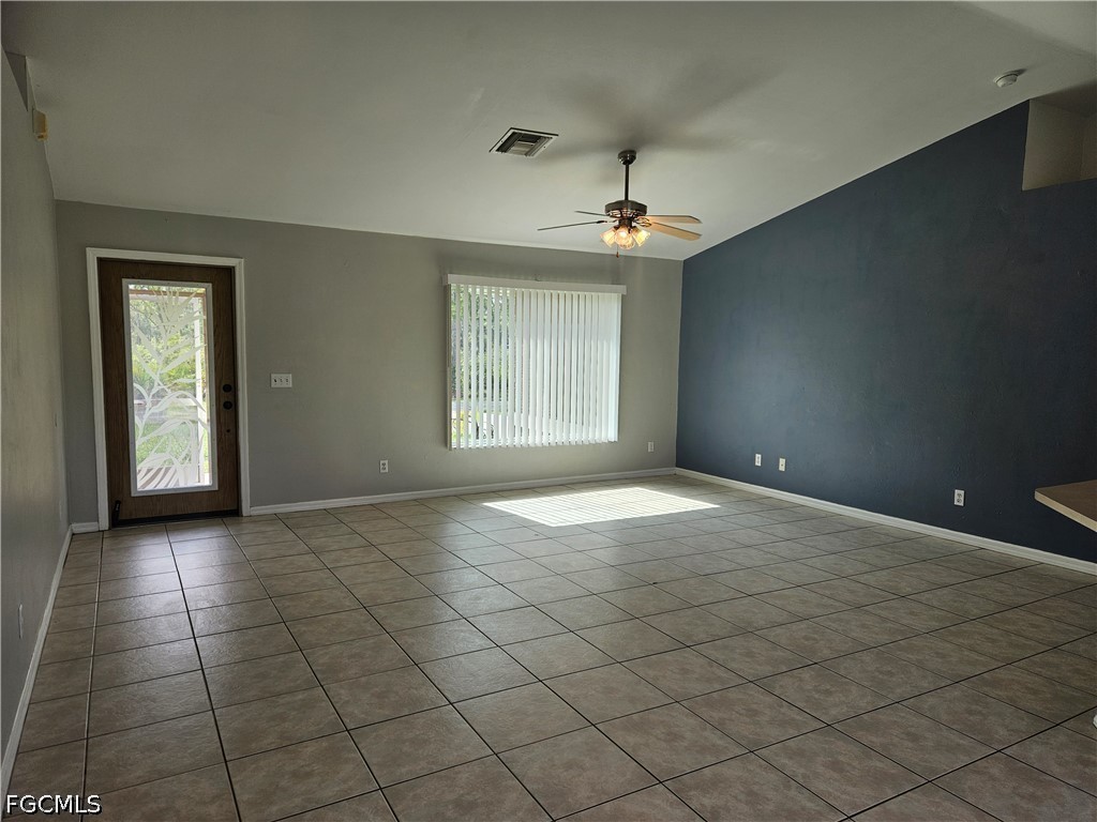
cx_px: 548
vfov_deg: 58.9
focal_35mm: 23
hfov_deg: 73.9
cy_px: 411
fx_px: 729
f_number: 1.8
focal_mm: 5.4
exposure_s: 1/212
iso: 25
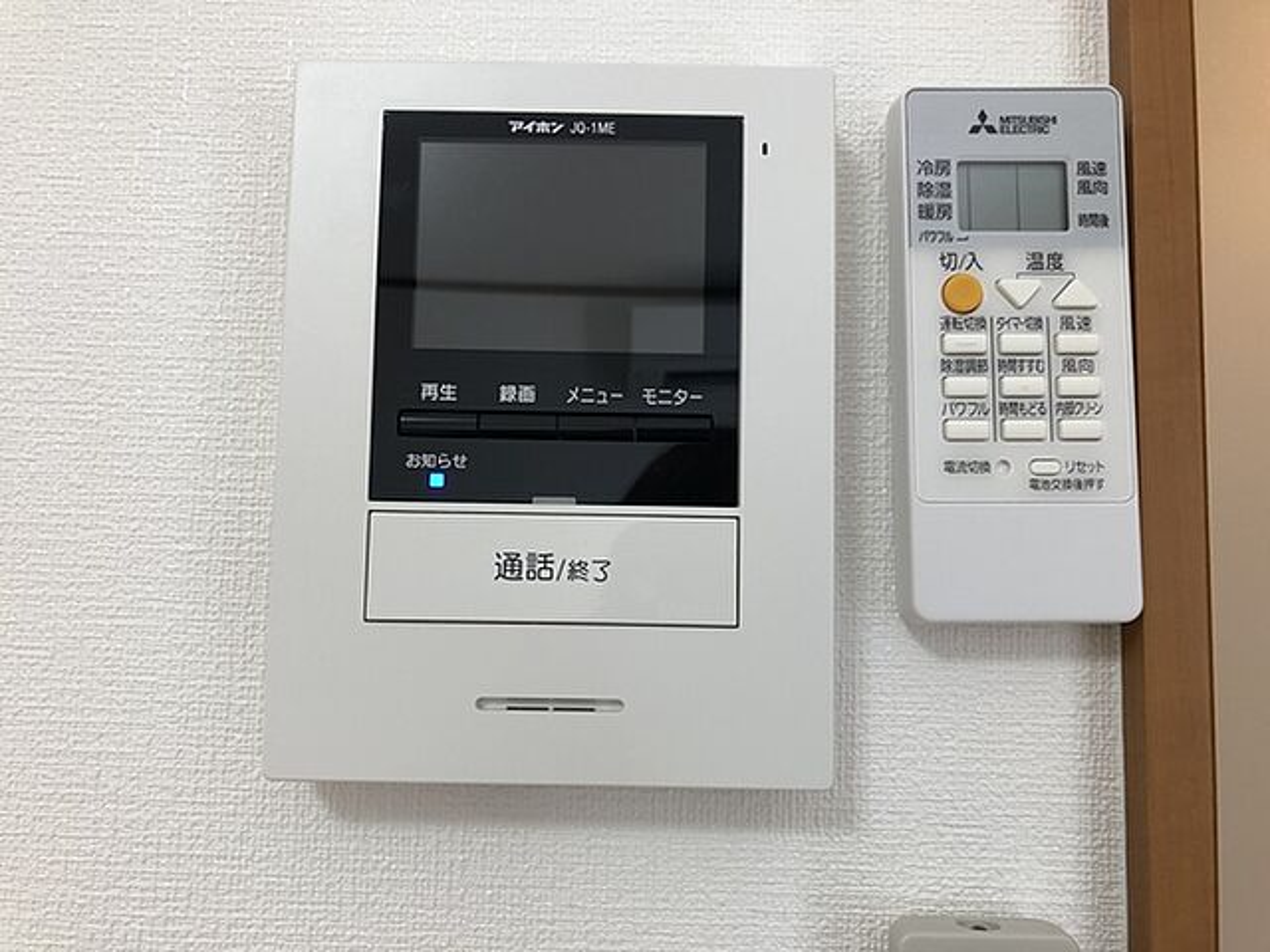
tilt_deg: +6.1
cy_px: 476
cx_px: 635
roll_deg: -0.5
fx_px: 1027
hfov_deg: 63.4
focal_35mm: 28
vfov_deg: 49.7
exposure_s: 1/50
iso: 32
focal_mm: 3.99
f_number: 1.8
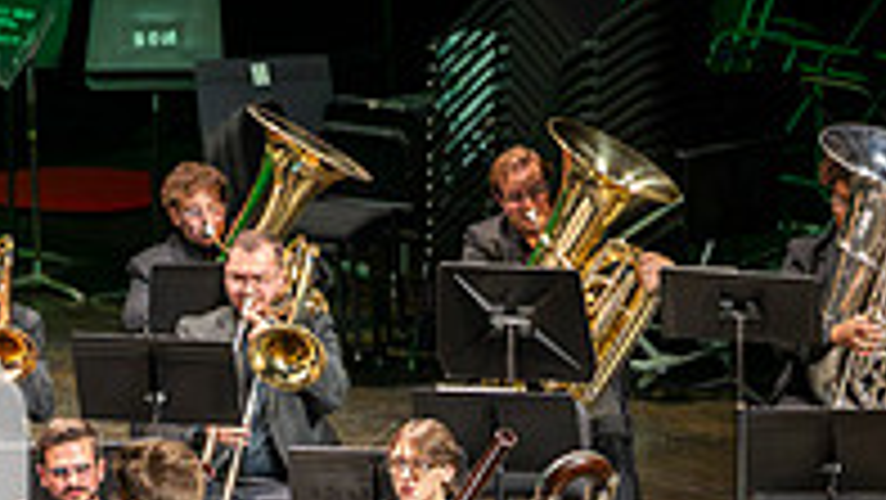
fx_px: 8696
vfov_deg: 3.3
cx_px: -310
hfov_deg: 5.8
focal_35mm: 370
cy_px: 565
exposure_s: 1/640
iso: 6400
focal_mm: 120
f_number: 2.8
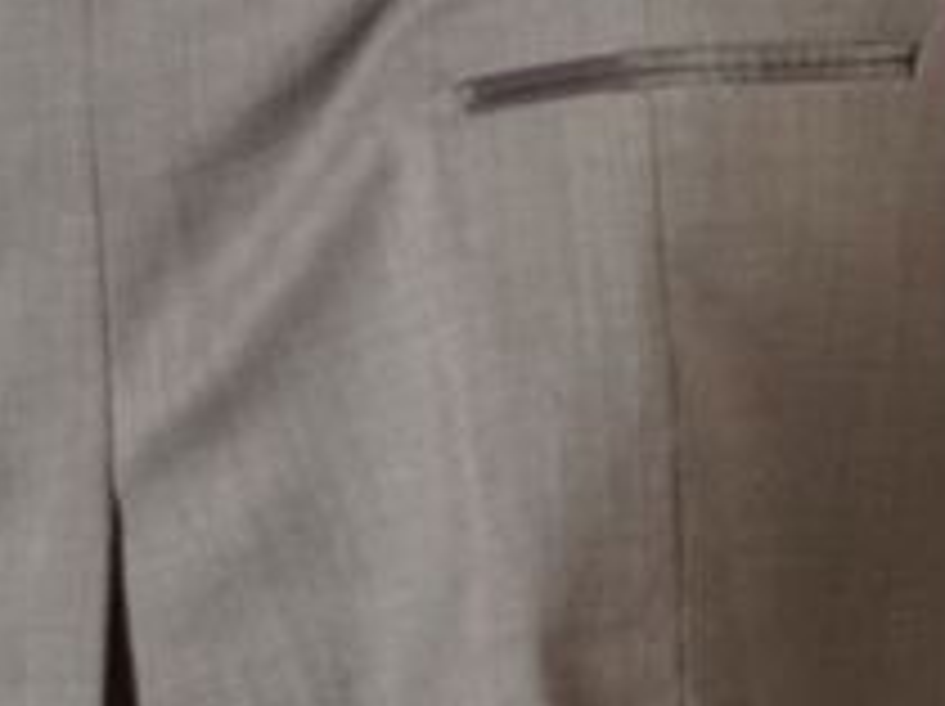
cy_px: -848
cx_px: 2646
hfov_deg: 7.6
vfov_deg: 6.1
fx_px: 6381
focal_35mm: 234
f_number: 2.8
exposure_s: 1/125
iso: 800
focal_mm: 23
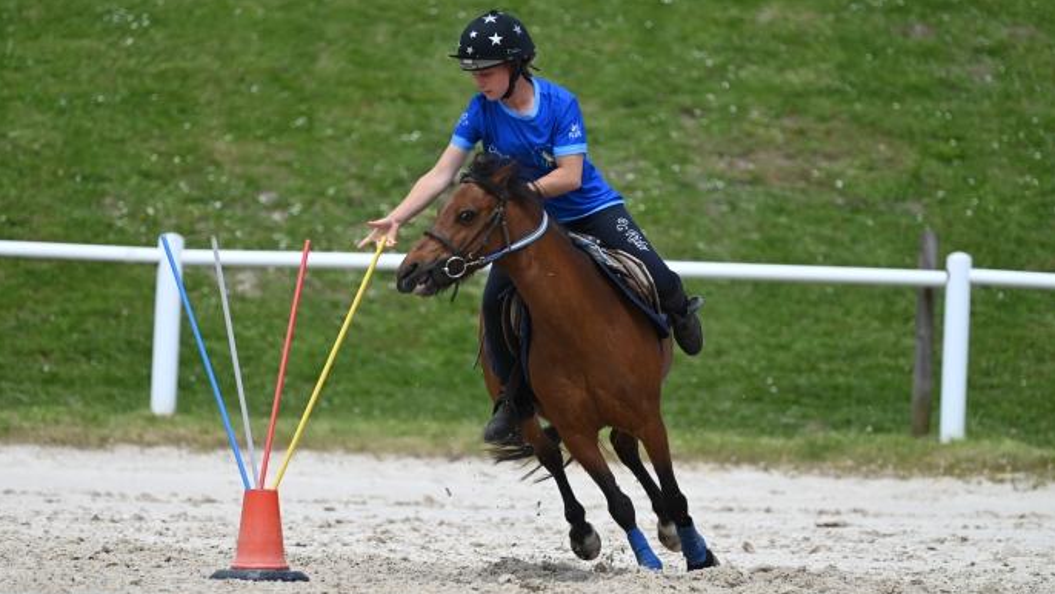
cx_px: 484
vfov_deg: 2.5
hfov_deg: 4.4
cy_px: 305
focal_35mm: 488
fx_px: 13653
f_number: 5.6
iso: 250
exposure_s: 1/1250
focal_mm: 400
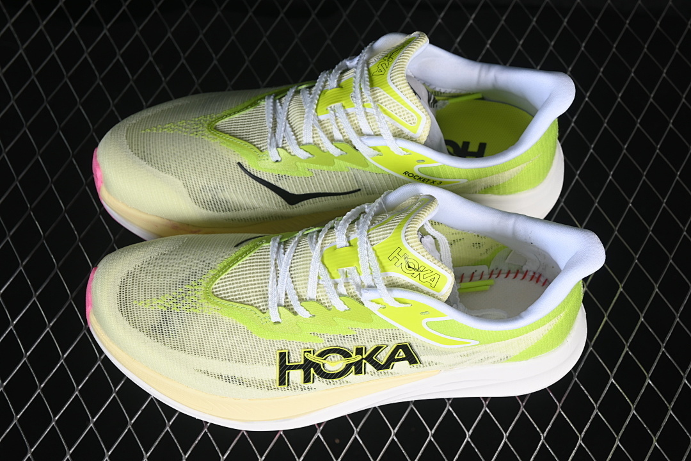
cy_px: 230
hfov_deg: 27.0
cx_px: 346
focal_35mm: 75
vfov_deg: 18.2
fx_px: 1439
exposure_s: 1/80
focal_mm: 50
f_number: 7.1
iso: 160
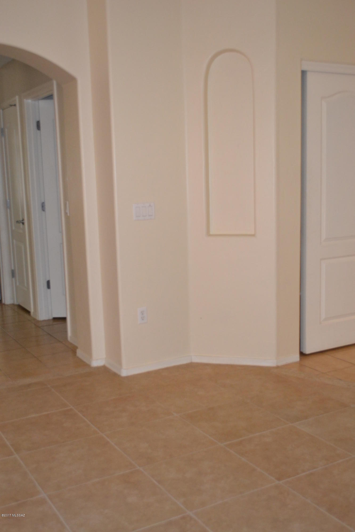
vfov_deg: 49.6
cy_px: 266
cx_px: 178
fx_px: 577
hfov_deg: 34.2
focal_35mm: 39
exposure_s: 1/60
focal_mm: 26
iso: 1400
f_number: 4.2
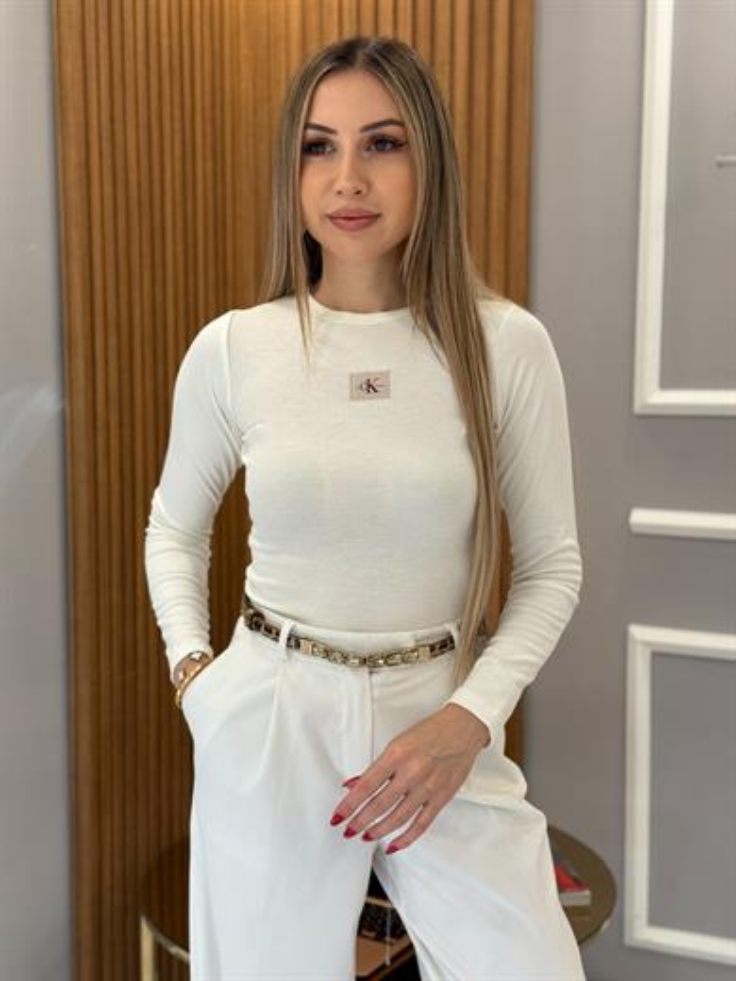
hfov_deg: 30.3
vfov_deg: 39.7
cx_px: 368
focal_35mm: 48
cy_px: 490
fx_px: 1361
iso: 80
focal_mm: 6.76
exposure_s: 1/122
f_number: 1.78
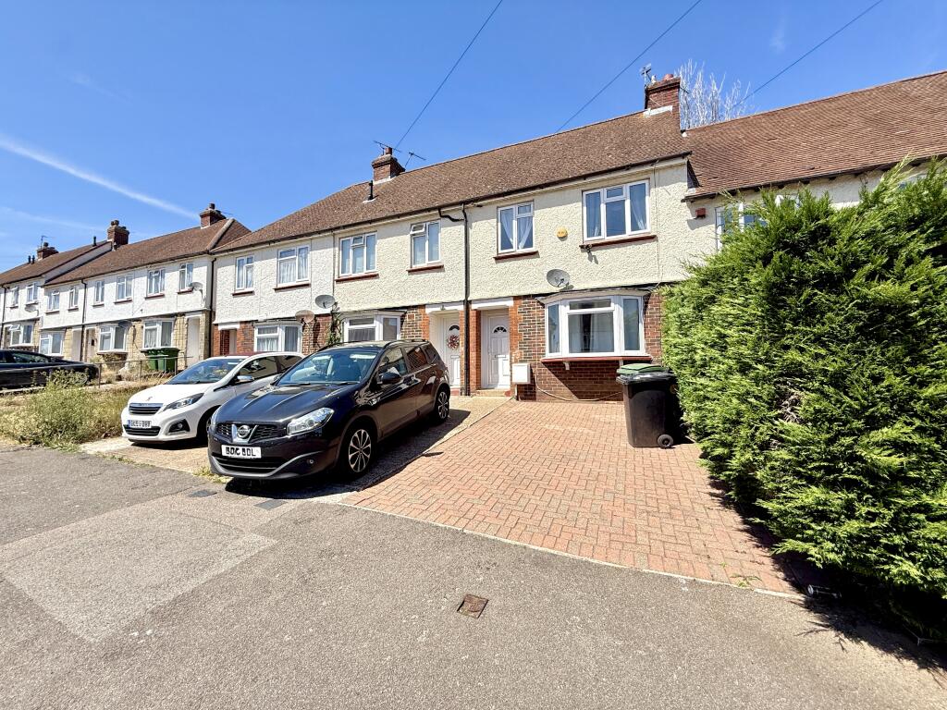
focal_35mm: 14
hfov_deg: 102.1
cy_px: 355
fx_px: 383
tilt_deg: +4.0
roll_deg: +0.3
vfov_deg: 85.7
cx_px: 474
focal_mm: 2.22
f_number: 2.2
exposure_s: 1/1368
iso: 50
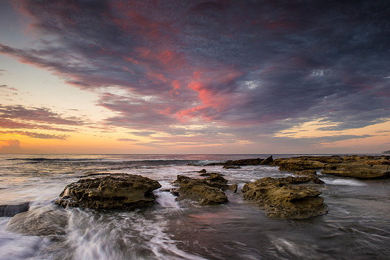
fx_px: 267
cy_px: 130
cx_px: 195
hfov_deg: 72.4
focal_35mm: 25
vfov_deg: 51.9
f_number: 11
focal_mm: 24
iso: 100
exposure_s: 1/2
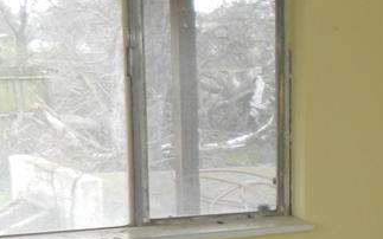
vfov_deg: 15.3
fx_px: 877
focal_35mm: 84
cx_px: 484
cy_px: 244
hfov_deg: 22.3
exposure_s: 1/30
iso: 80
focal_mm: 4.5
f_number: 3.1
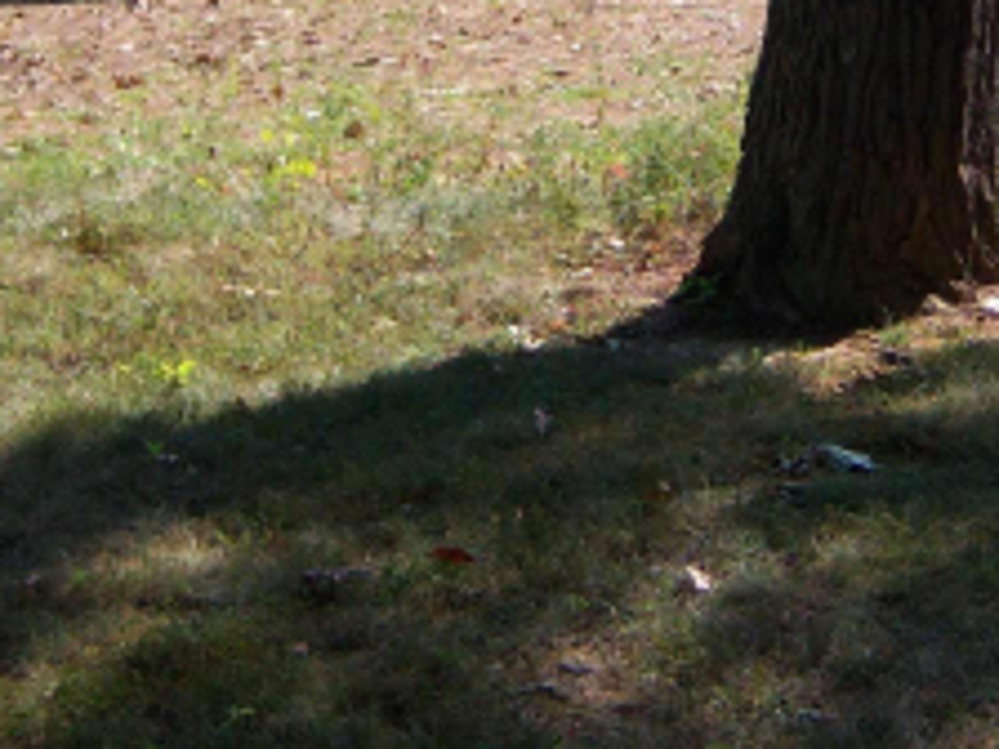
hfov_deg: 18.3
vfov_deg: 13.5
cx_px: 689
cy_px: -85
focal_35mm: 107
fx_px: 3088
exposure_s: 1/800
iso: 80
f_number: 2.8
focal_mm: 7.5
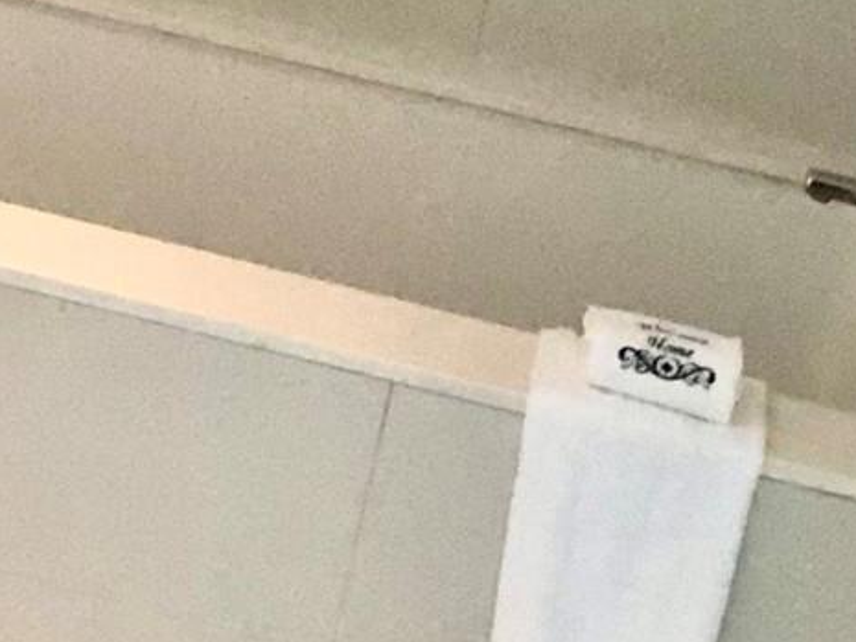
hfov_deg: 17.8
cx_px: 260
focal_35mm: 110
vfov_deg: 13.1
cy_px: -151
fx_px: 2721
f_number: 2.2
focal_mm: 2.87
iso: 250
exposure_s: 1/60
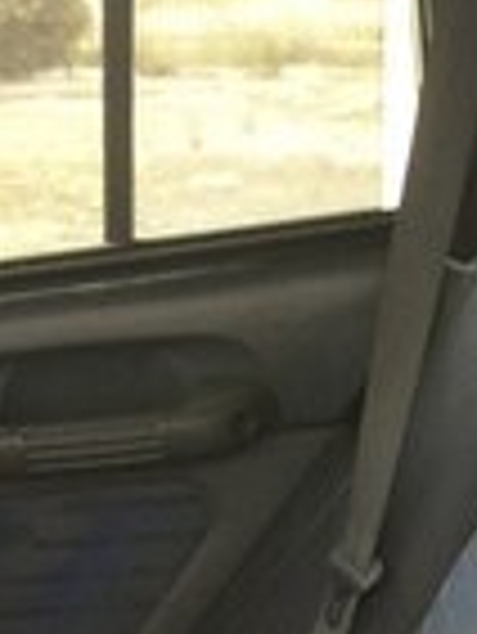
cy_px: 998
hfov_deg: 14.5
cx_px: 180
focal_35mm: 102
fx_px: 1871
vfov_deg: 17.1
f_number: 2.2
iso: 100
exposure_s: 1/33
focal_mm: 4.15
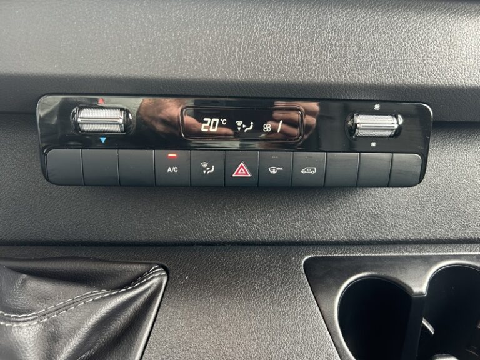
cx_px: 240
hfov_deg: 67.3
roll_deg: -0.6
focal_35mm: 26
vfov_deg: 53.1
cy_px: 180
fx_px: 361
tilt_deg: -19.4
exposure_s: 1/49
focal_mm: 5.7
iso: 160
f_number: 1.5
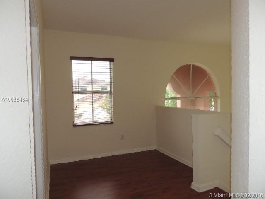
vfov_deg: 56.8
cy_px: 100
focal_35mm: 24
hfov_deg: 71.6
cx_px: 132
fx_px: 184
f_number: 3
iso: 100
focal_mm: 4.3
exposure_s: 1/60
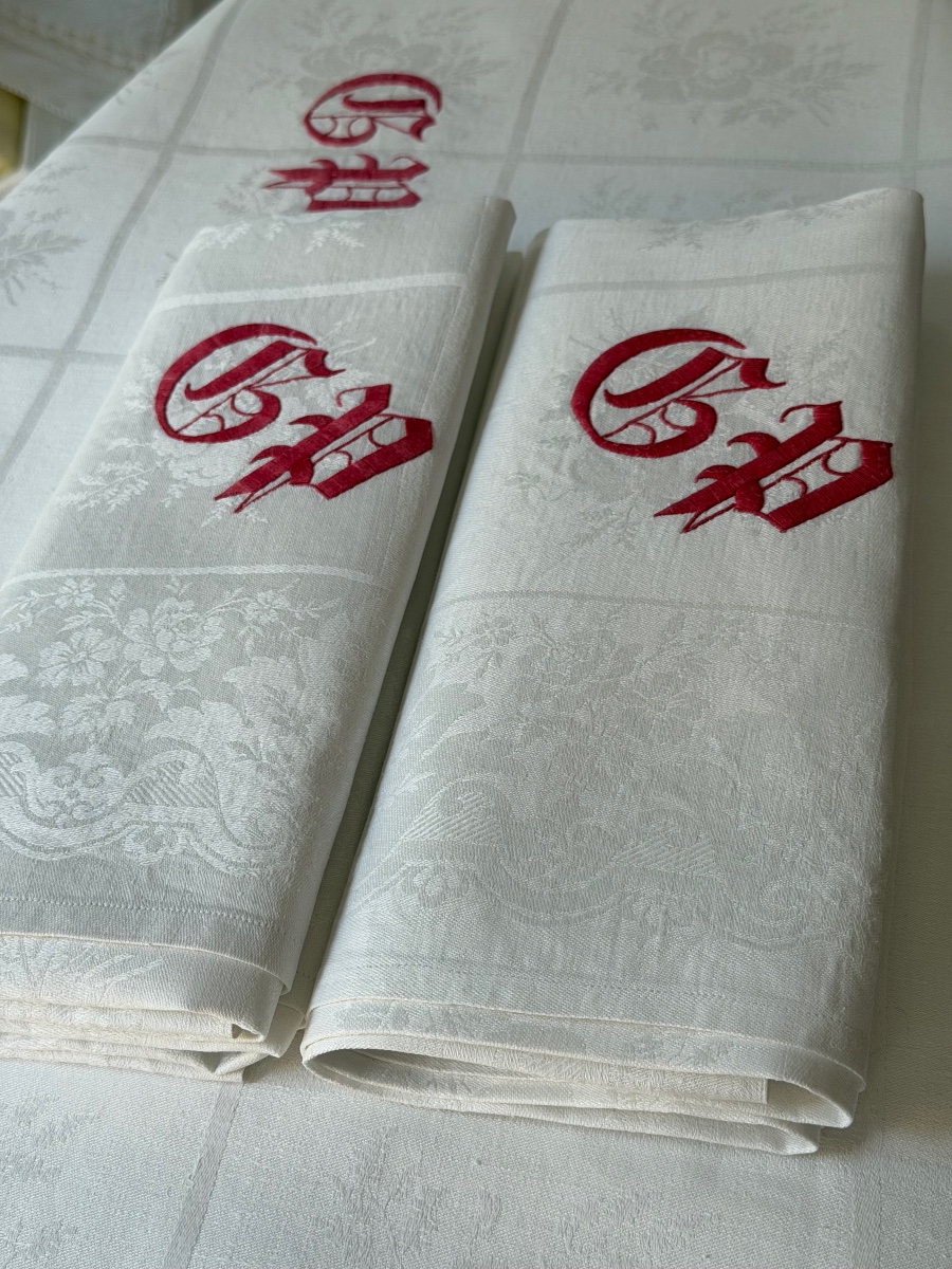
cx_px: 476
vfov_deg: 39.7
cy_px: 634
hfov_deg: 30.3
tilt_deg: -45.1
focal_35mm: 48
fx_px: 1760
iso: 64
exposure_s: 1/121
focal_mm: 6.76
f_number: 1.78
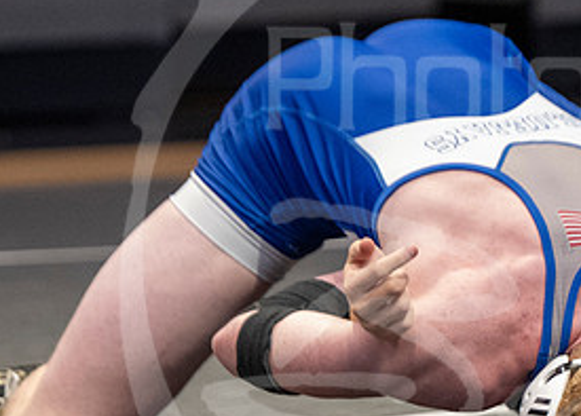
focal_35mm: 478
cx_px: 611
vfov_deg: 3.0
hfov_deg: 4.2
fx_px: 7895
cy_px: 493
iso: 3200
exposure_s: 1/1000
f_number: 2.8
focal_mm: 125
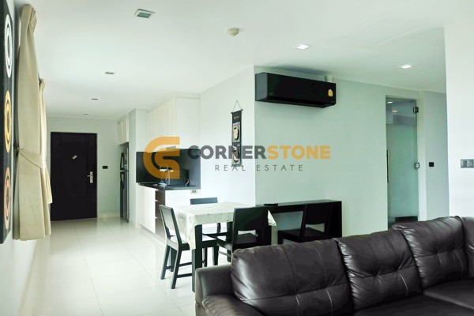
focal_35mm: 25
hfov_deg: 71.5
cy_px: 158
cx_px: 237
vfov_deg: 51.3
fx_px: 329
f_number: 4
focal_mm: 16.7
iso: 200
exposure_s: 1/140
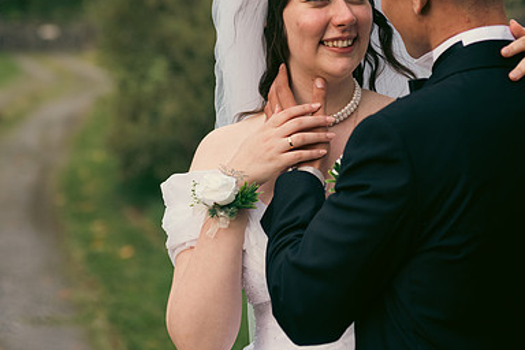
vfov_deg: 10.5
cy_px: 92
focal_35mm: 130
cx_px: 287
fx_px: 1896
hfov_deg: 15.8
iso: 320
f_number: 3.5
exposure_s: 1/200
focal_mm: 86
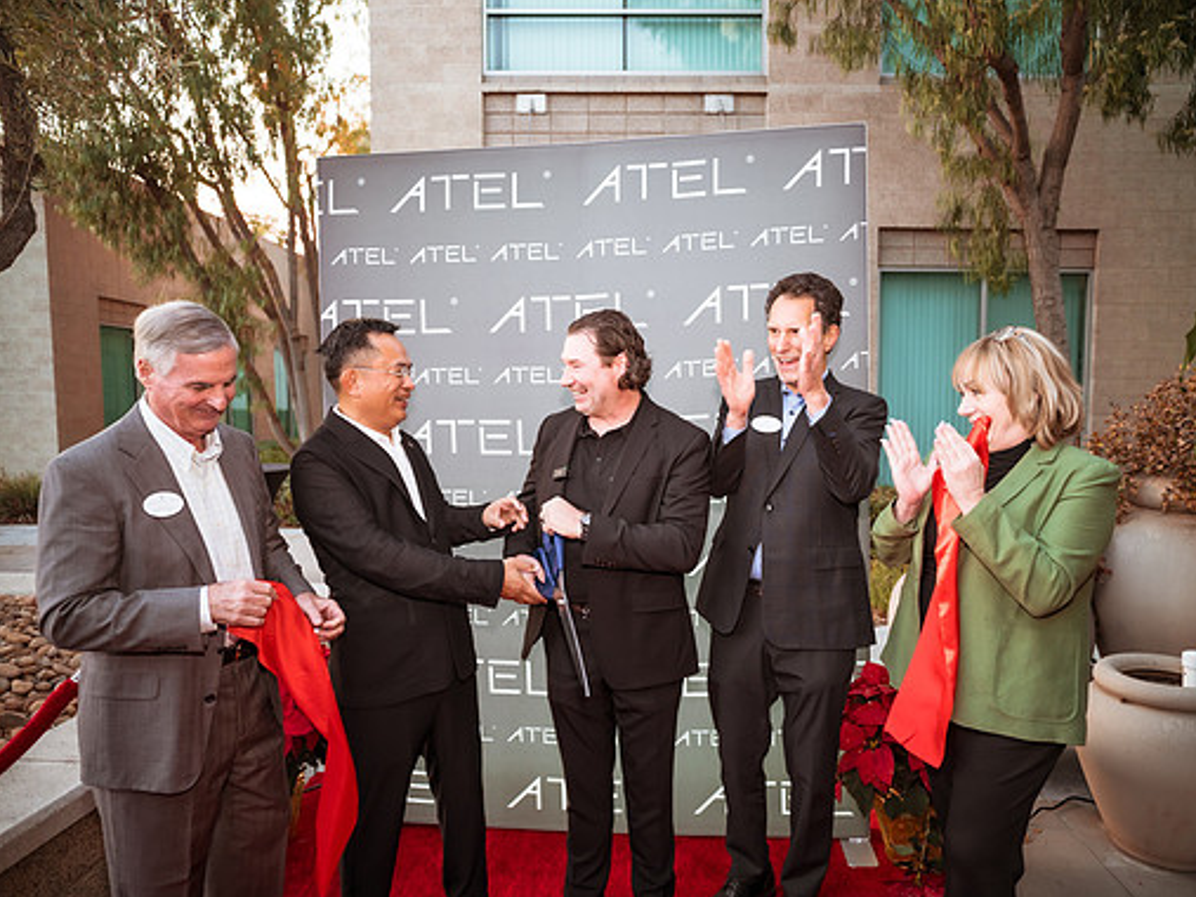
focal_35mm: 22
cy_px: 454
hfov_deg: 76.4
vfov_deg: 61.1
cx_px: 618
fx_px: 760
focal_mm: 20
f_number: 2.8
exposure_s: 1/250
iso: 200
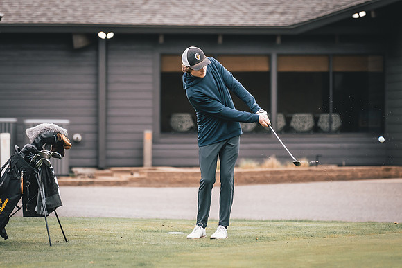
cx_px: 201
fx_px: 2608
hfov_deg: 8.8
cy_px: 134
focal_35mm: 233
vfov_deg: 5.9
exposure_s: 1/2500
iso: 800
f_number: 2.8
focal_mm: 150
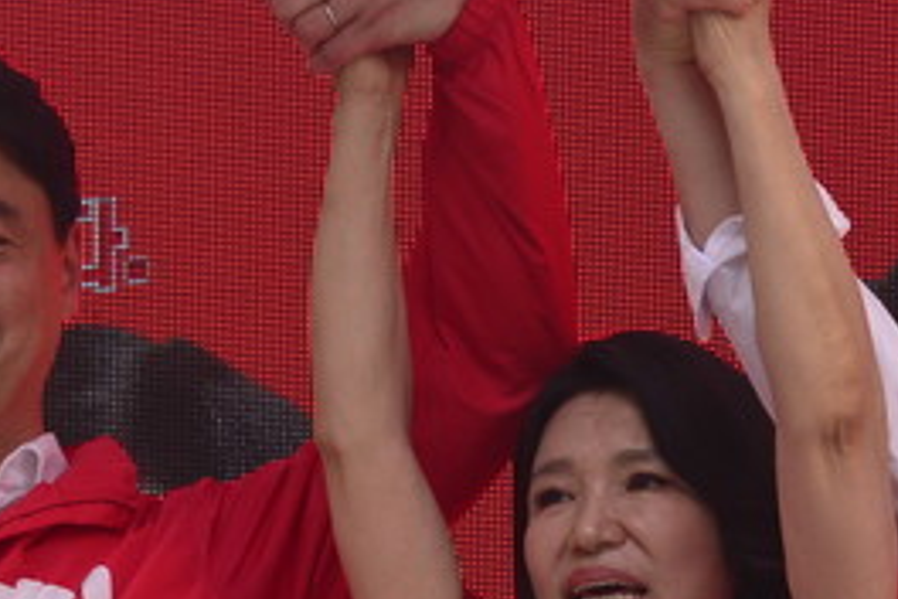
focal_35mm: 318
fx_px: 7932
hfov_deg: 6.4
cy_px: 1055
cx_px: 1211
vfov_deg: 4.3
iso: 200
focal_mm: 60
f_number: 7.1
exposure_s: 1/160
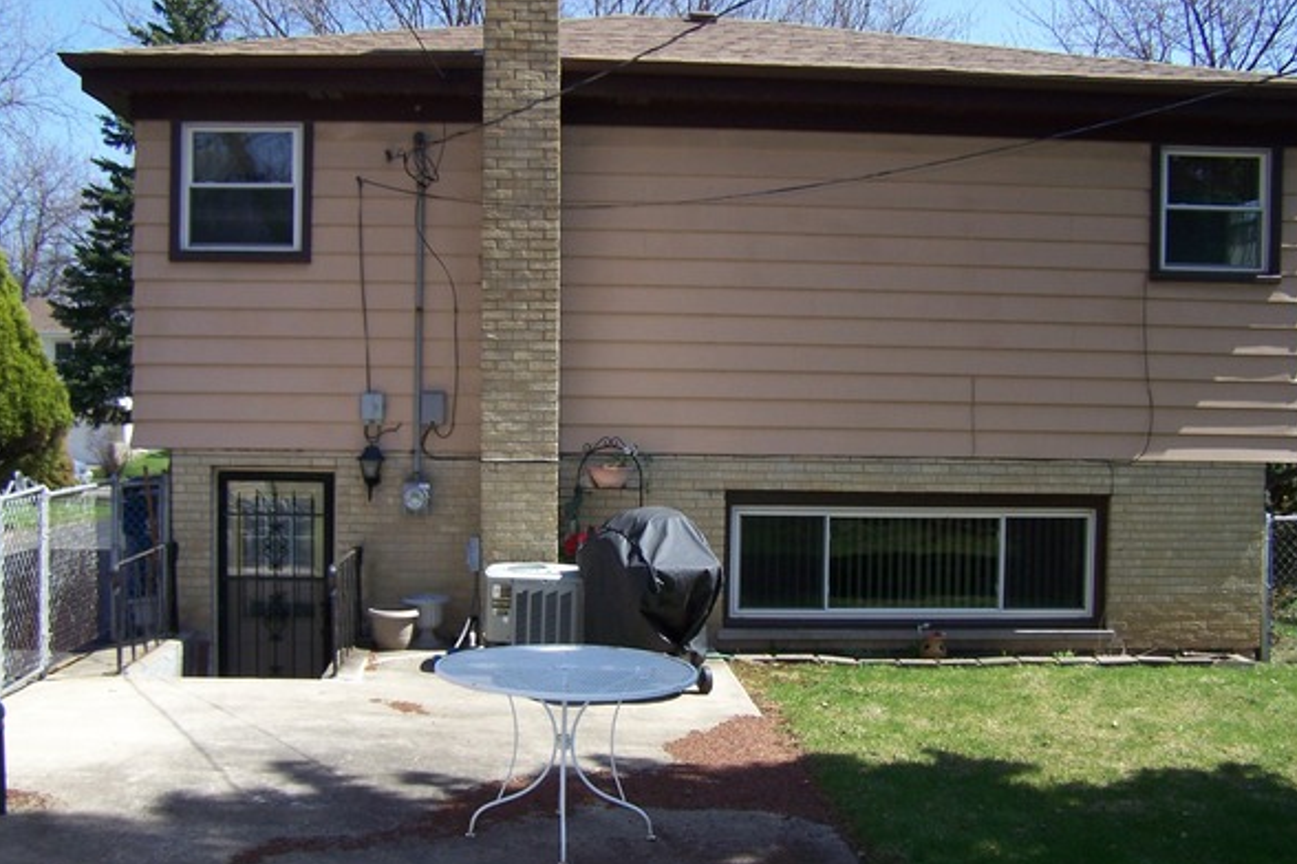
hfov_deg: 45.4
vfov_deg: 31.2
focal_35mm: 43
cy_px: 436
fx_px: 1549
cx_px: 646
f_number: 2.8
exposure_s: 1/500
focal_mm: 6.3
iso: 64
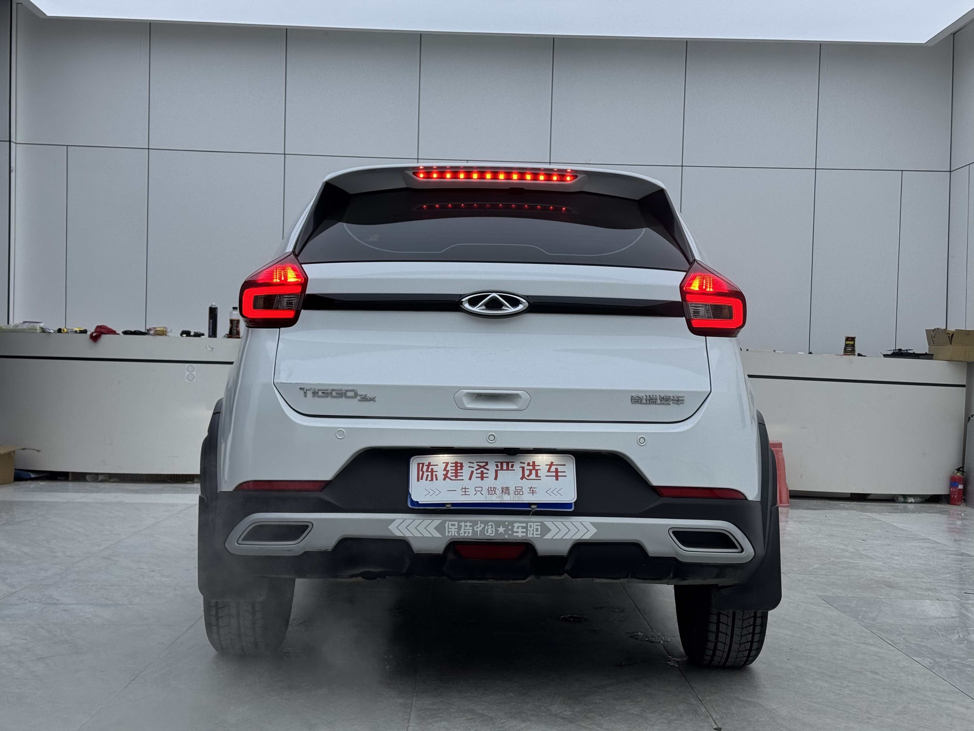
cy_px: 366
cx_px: 487
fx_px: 1351
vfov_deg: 30.3
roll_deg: -0.9
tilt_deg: +0.5
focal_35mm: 48
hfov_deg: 39.7
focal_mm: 6.76
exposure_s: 1/577
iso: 64
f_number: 1.78
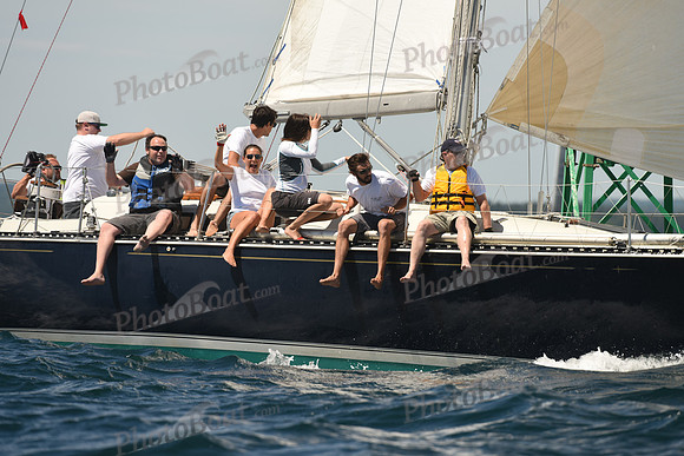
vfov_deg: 3.4
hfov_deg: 5.2
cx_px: 342
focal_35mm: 400
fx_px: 7601
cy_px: 228
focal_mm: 400
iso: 250
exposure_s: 1/1000
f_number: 6.3
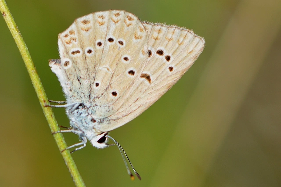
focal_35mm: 129
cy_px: 94
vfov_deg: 10.6
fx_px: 1006
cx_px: 140
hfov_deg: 15.9
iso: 200
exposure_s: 1/800
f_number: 7.1
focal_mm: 86
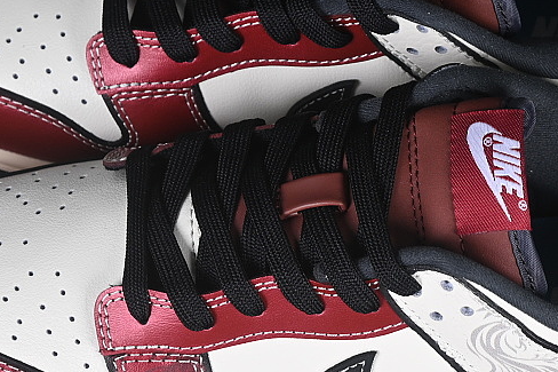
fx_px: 2572
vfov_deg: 8.3
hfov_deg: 12.4
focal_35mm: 166
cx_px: 357
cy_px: 171
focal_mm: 50
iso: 160
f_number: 7.1
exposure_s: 1/80
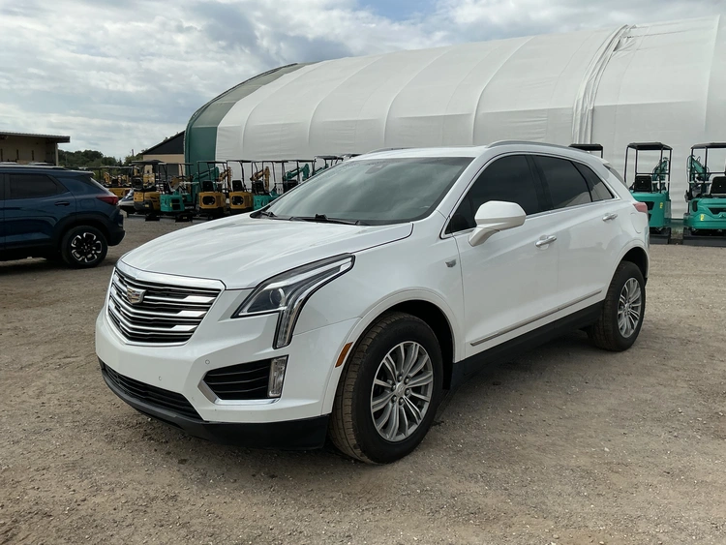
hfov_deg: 63.4
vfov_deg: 49.8
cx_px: 363
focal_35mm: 28
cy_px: 272
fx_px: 587
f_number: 1.8
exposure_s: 1/2427
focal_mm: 3
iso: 25
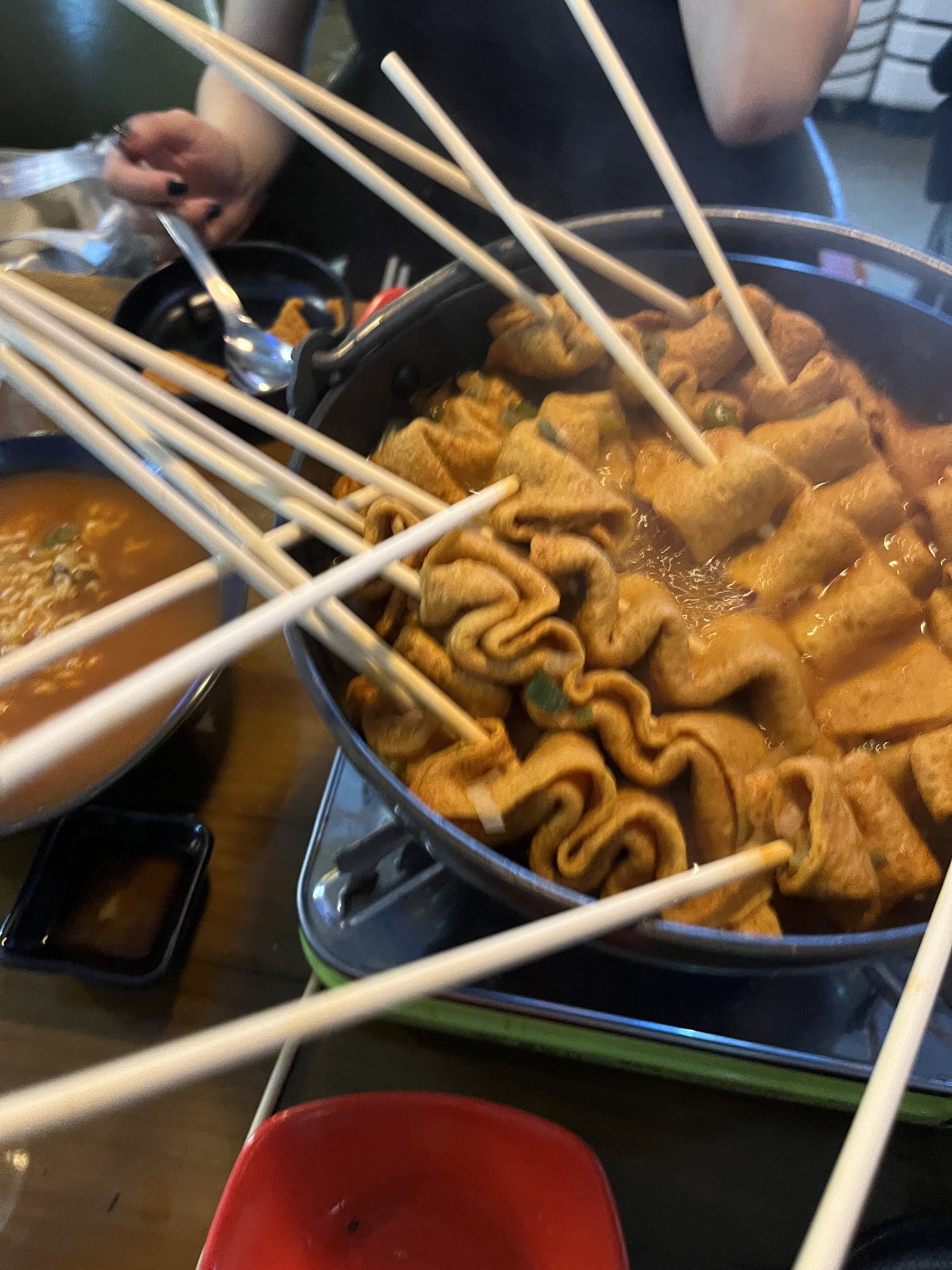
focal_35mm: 26
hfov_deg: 53.1
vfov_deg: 67.3
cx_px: 476
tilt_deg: -52.4
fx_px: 953
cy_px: 635
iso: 640
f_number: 1.6
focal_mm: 5.1
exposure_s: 1/30
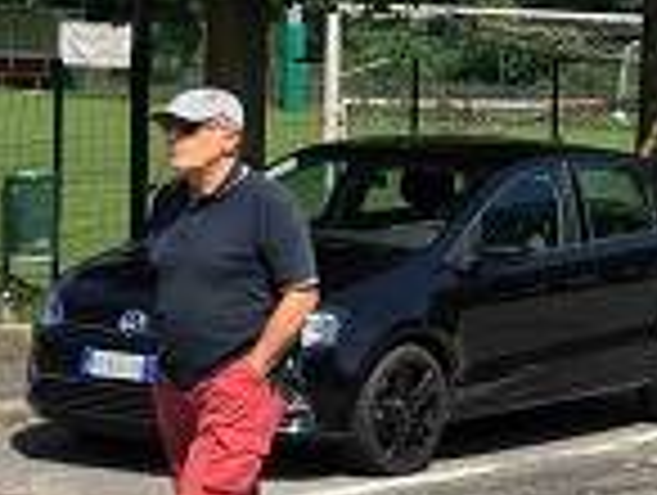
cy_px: 196
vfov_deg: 10.7
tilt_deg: -3.1
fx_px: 2643
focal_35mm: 139
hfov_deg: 12.5
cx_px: 1318
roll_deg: -1.2
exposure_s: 1/1304
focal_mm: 4.15
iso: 25
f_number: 2.2
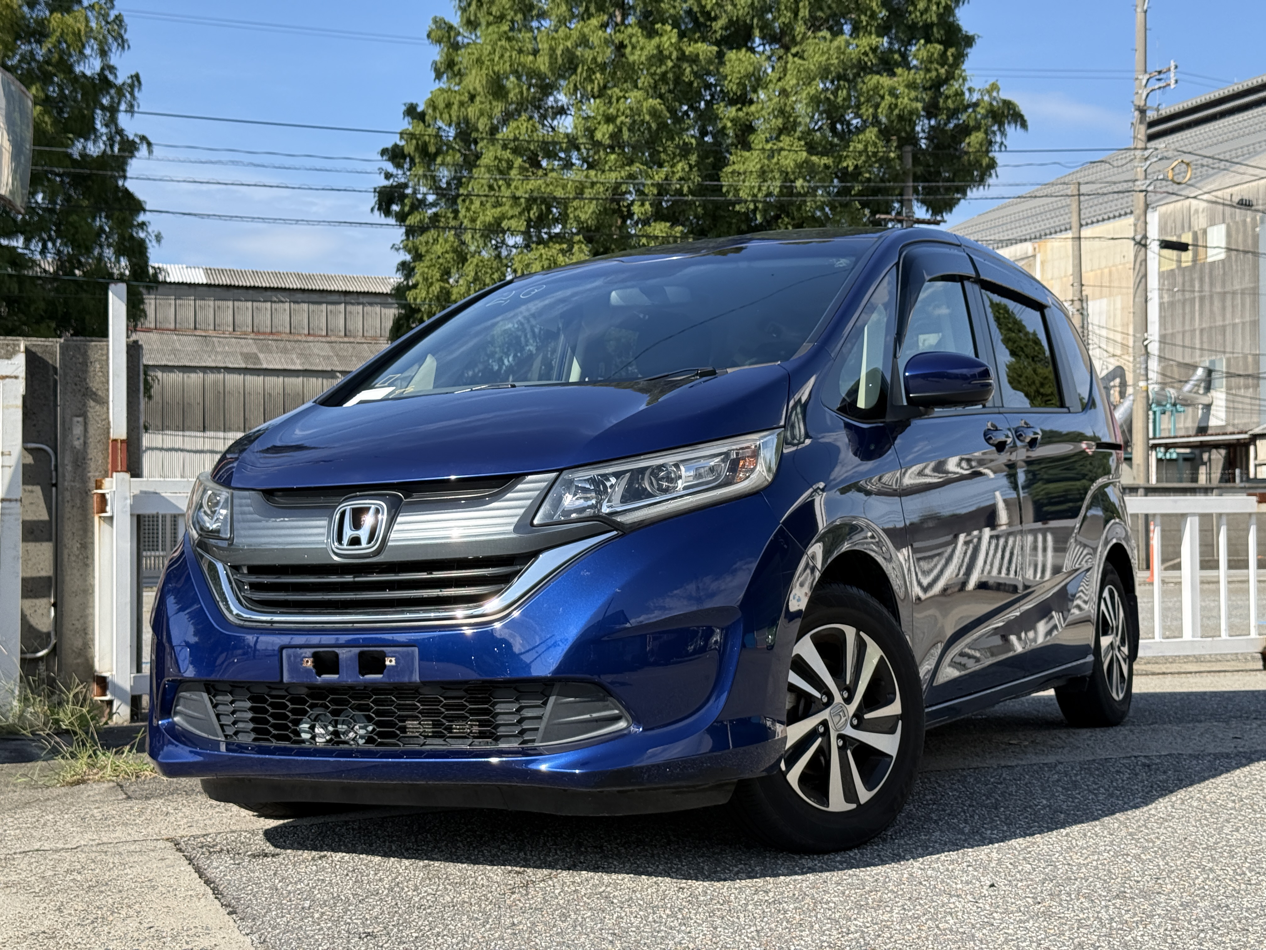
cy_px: 475
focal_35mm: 48
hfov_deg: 39.7
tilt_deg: +1.5
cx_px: 633
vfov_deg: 30.3
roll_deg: +0.6
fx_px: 1755
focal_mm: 6.76
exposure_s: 1/3096
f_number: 1.78
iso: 100
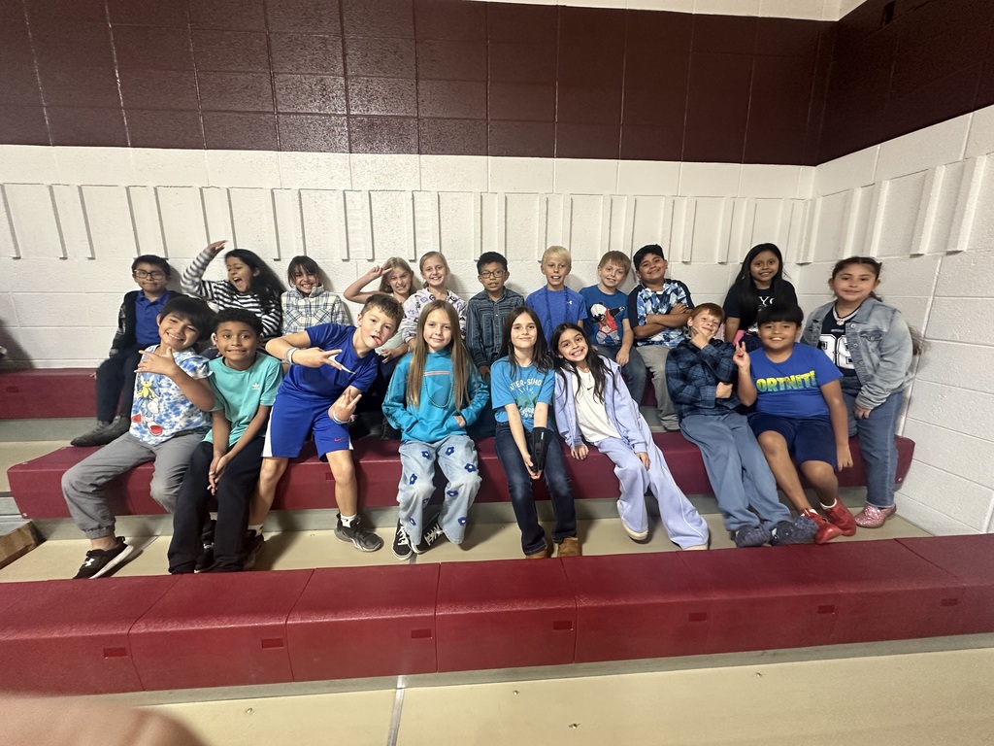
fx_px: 402
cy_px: 373
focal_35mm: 14
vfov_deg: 85.7
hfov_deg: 102.1
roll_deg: +0.2
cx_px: 497
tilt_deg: -12.0
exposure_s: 1/61
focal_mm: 2.22
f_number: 2.2
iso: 320
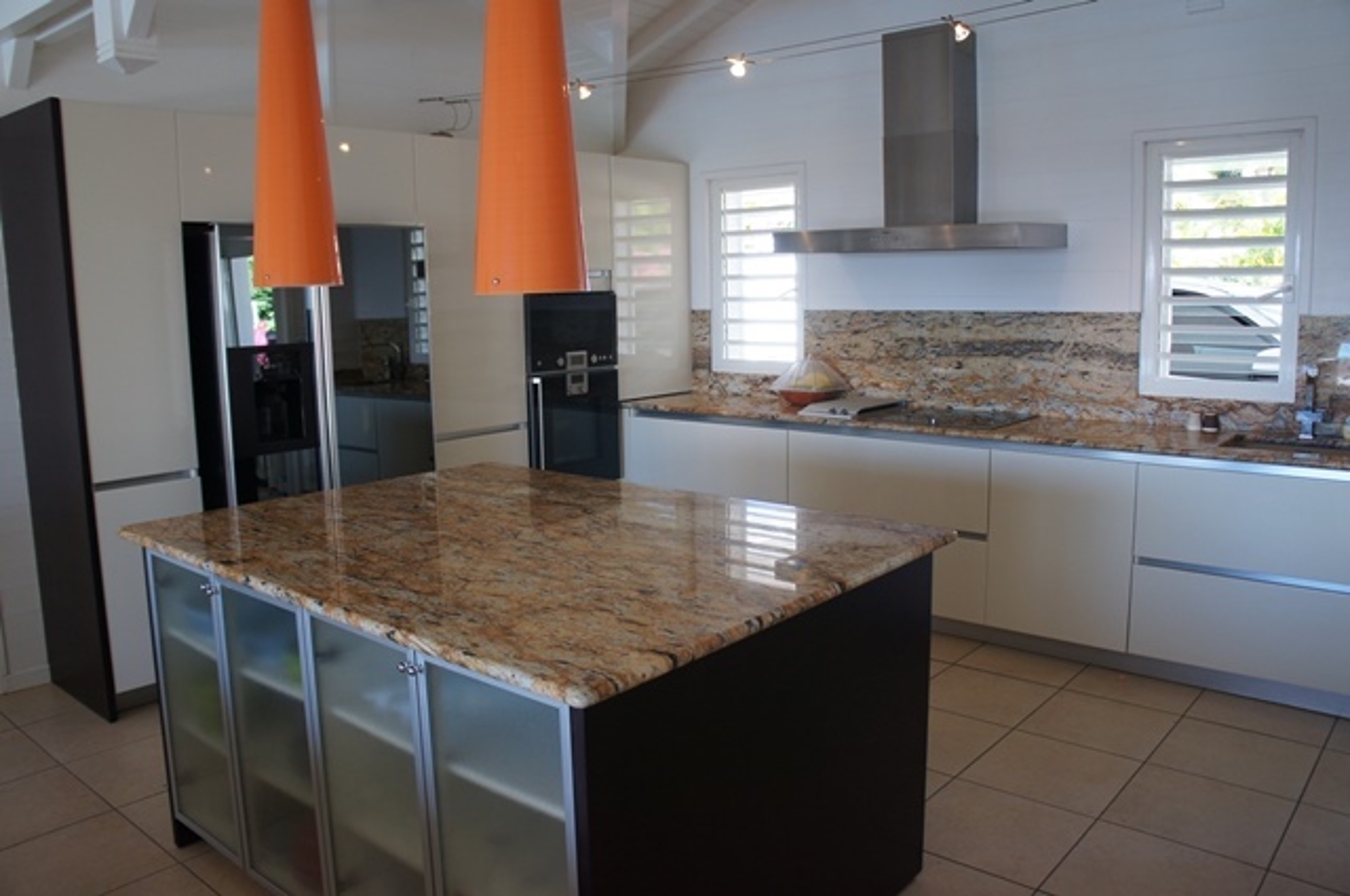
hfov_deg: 67.4
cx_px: 675
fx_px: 1011
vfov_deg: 47.8
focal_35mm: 27
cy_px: 448
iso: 400
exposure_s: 1/160
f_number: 4
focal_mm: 18
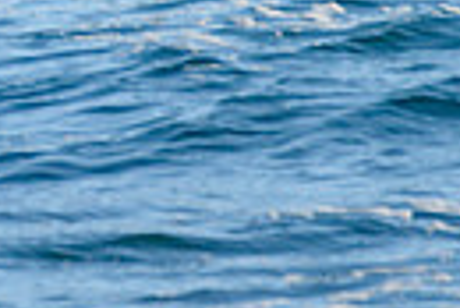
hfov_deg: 0.8
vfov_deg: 0.5
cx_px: -516
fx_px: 35037
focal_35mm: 2739
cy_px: -487
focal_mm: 500
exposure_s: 1/2000
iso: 320
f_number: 5.6
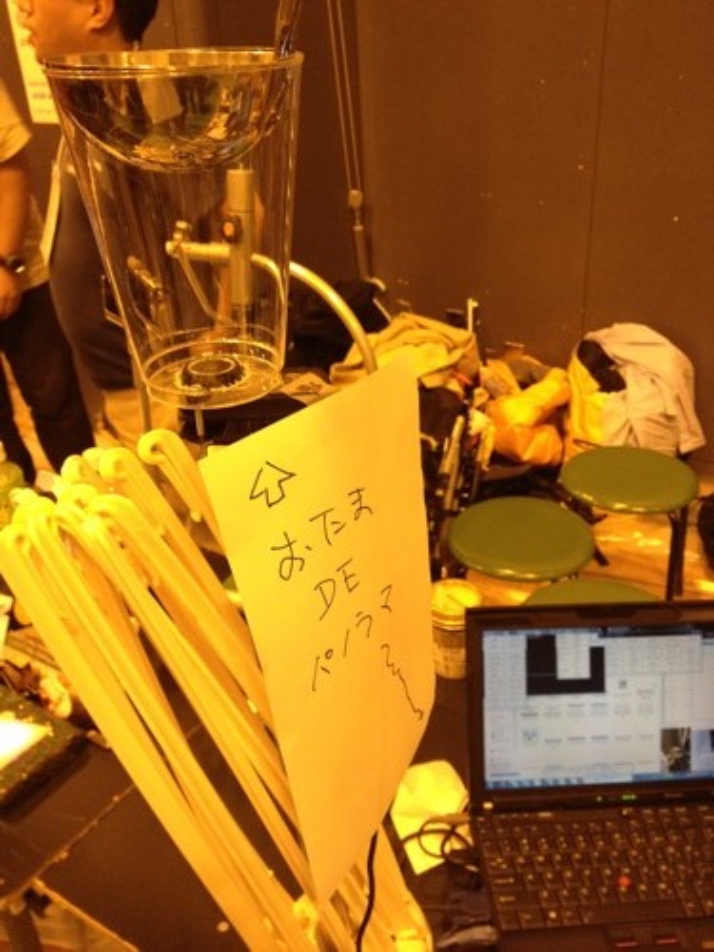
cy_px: 476
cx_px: 357
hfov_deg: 40.7
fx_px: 963
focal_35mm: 35
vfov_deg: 52.6
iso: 250
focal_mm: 4.28
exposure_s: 1/20
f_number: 2.4
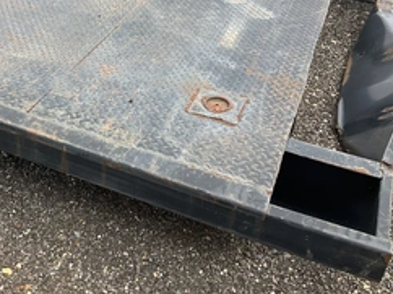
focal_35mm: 48
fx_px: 544
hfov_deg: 39.1
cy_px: 71
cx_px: 125
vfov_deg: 29.7
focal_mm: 3
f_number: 1.8
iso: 25
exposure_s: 1/869
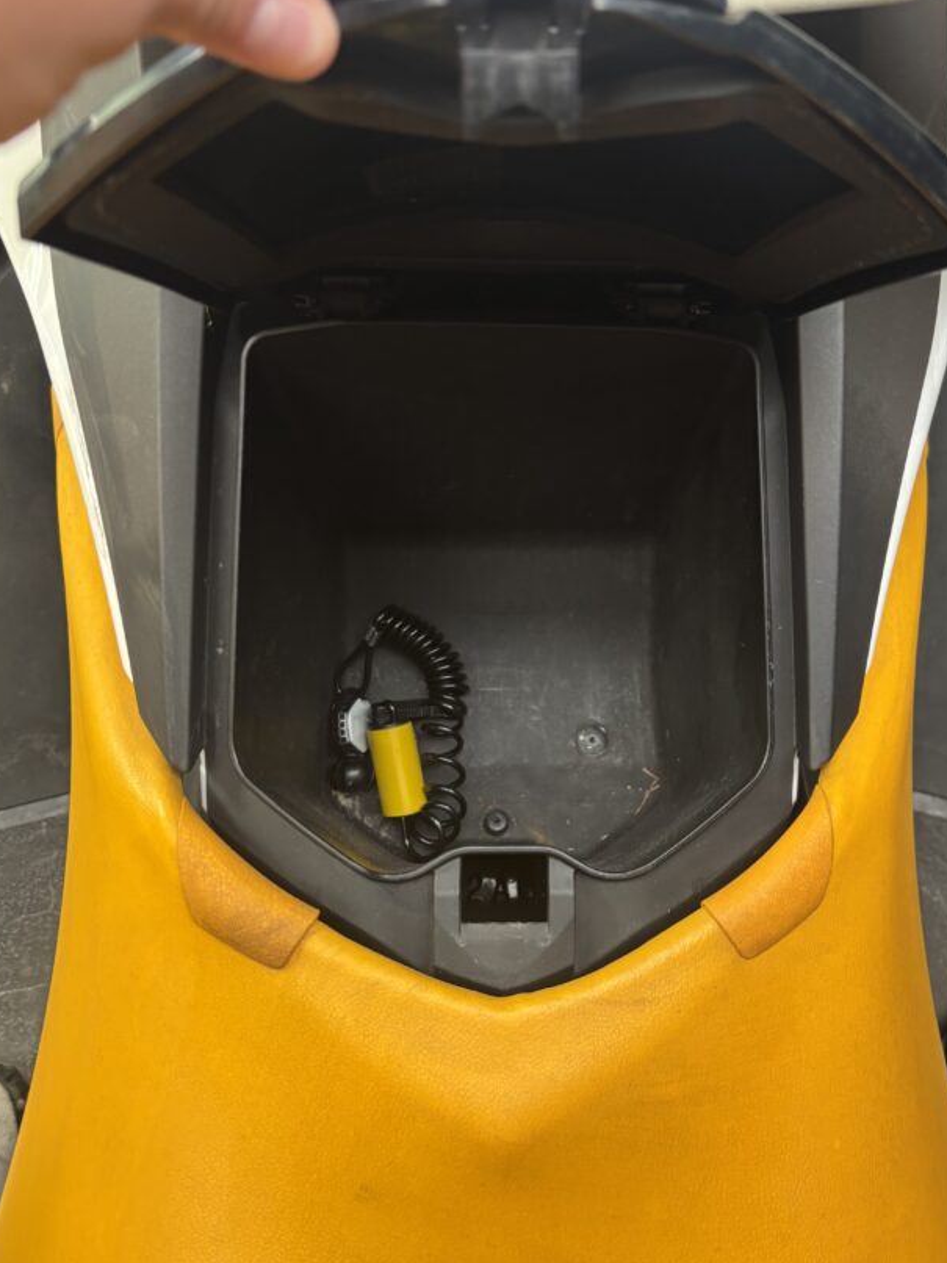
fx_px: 1204
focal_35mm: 33
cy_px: 567
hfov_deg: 42.8
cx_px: 554
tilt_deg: -57.1
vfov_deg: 55.3
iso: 160
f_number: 1.6
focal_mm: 5.96
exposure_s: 1/50
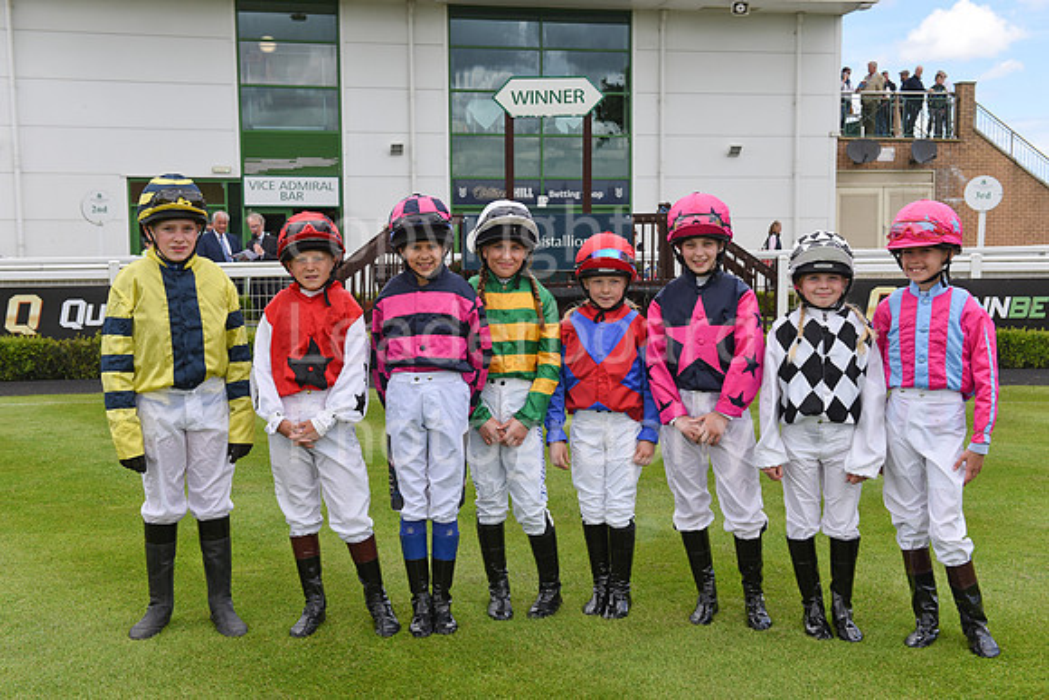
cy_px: 350
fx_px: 1311
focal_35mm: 45
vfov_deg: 29.9
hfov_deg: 43.6
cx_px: 524
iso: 400
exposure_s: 1/1250
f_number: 5.6
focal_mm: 45
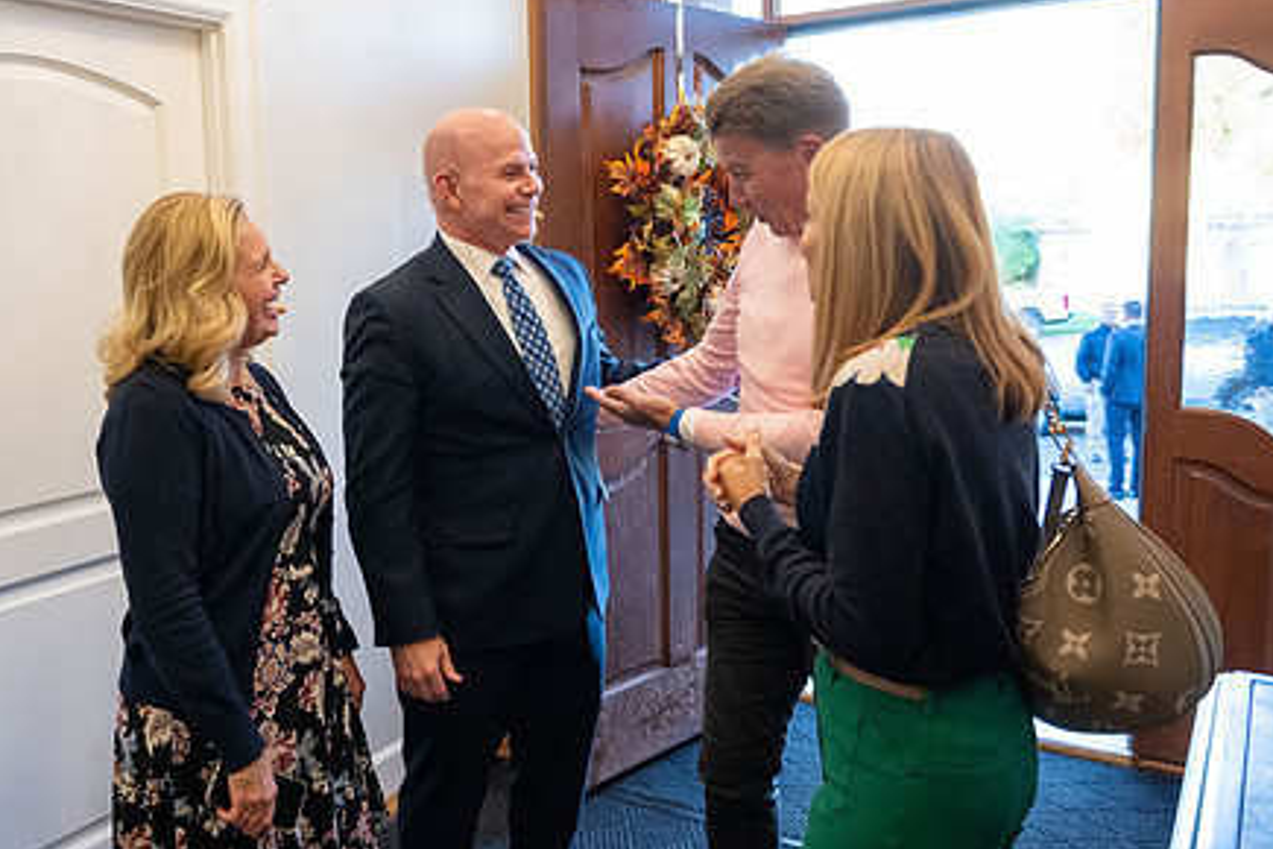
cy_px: 391
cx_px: 489
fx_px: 1131
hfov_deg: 58.1
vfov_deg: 41.1
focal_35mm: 32
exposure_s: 1/400
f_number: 2.8
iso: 4000
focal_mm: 24
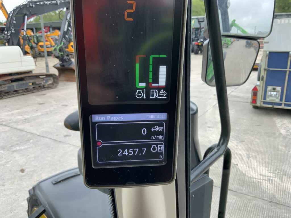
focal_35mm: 29
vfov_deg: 48.2
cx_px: 146
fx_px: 244
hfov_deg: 61.7
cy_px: 109
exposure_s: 1/246
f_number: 1.8
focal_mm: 3
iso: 16
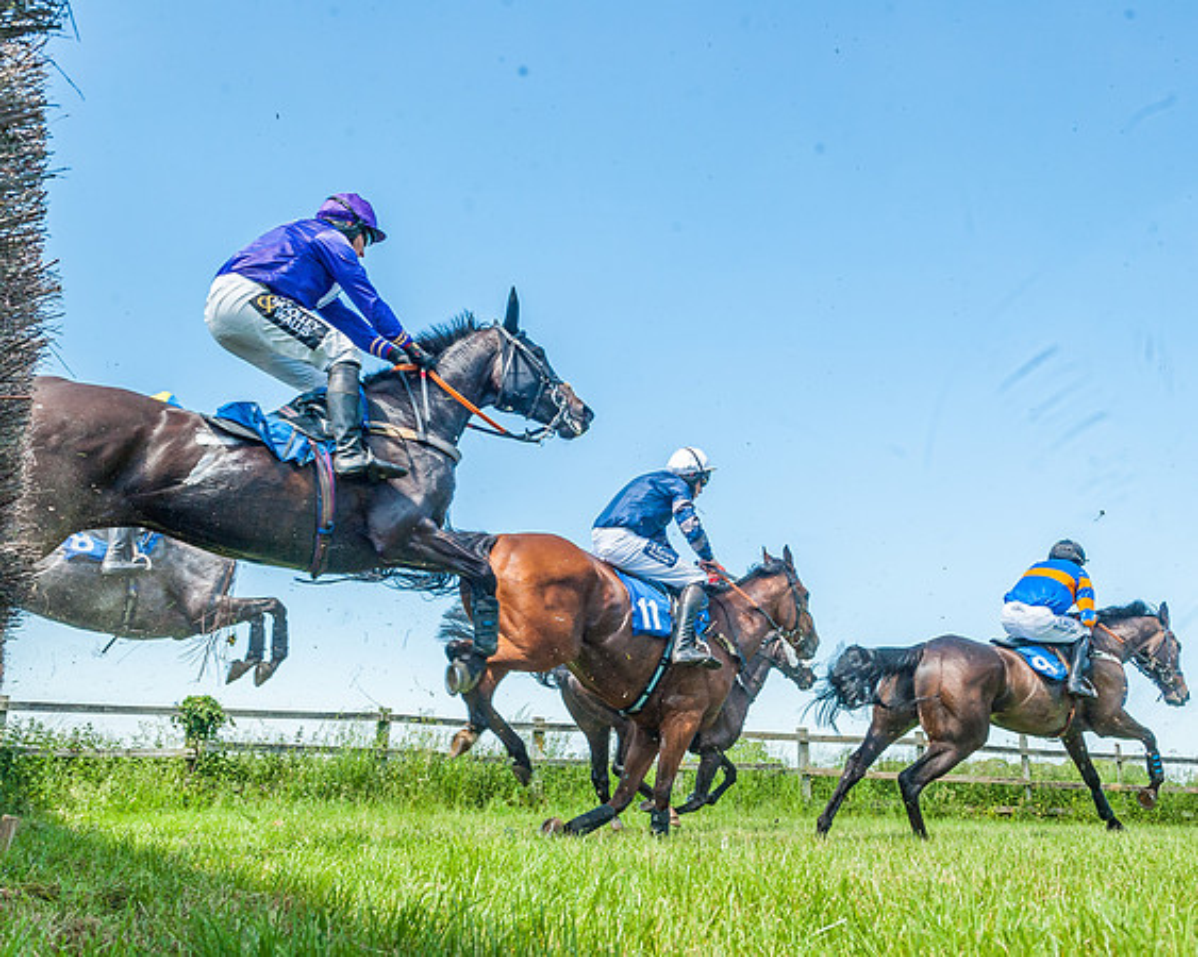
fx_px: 1159
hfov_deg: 54.6
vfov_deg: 44.9
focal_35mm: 33
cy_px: 478
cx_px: 563
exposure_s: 1/1000
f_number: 8
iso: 400
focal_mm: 29
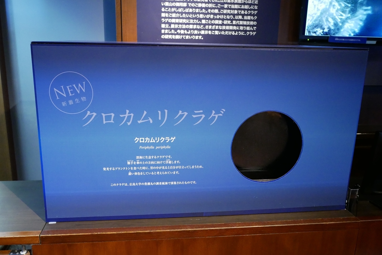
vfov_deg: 41.1
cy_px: 125
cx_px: 189
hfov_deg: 58.7
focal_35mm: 32
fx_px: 339
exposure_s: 1/40
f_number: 2.5
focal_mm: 15
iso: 3200
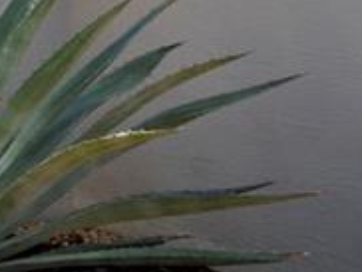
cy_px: -24
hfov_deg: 10.7
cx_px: -682
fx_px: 1414
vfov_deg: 10.9
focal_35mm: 135
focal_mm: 16
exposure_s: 1/40
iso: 100
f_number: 10
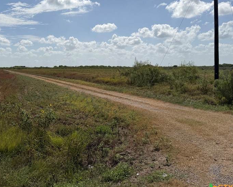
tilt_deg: -1.7
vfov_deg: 41.9
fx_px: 241
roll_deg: +0.6
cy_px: 69
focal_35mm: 35
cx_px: 82
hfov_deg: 50.8
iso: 100
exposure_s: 1/17544
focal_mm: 6.76
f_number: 1.78
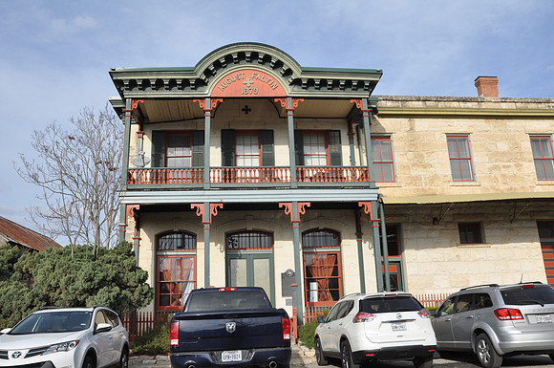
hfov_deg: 59.6
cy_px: 184
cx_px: 277
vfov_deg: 41.6
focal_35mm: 32
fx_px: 484
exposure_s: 1/125
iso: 200
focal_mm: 21
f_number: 11
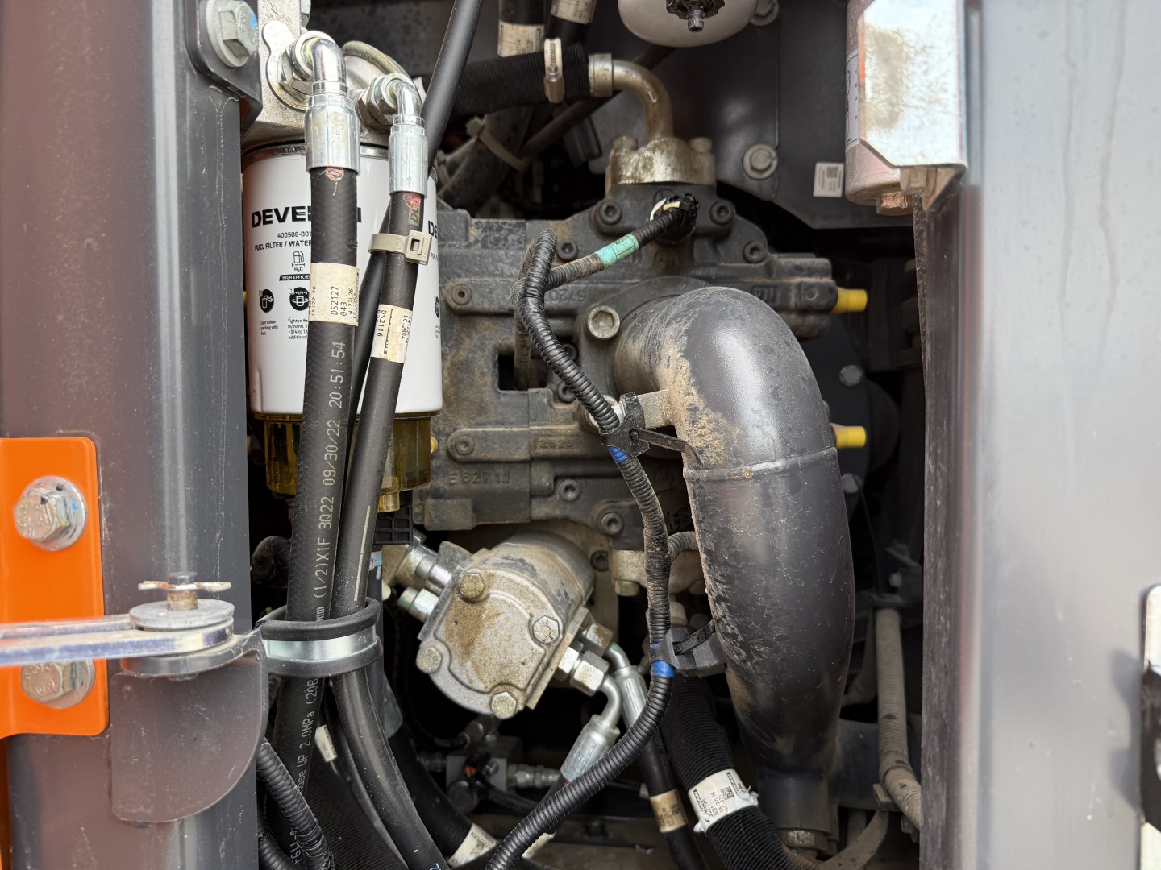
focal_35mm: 24
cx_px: 580
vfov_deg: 56.8
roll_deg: -1.3
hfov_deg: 71.6
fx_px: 805
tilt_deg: -1.5
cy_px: 435
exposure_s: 1/228
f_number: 1.78
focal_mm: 6.76
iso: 100
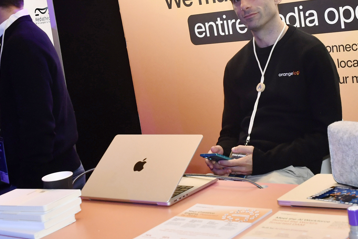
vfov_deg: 19.0
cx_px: 192
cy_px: 58
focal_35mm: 71
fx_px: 706
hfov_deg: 28.4
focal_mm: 22
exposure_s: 1/60
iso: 800
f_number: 5.6
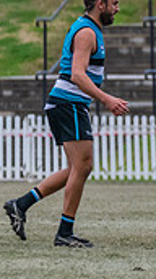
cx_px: 383
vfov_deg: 1.8
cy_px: 97
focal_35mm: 1204
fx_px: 8867
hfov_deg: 1.0
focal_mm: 300
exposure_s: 1/2000
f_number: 5.6
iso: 2000
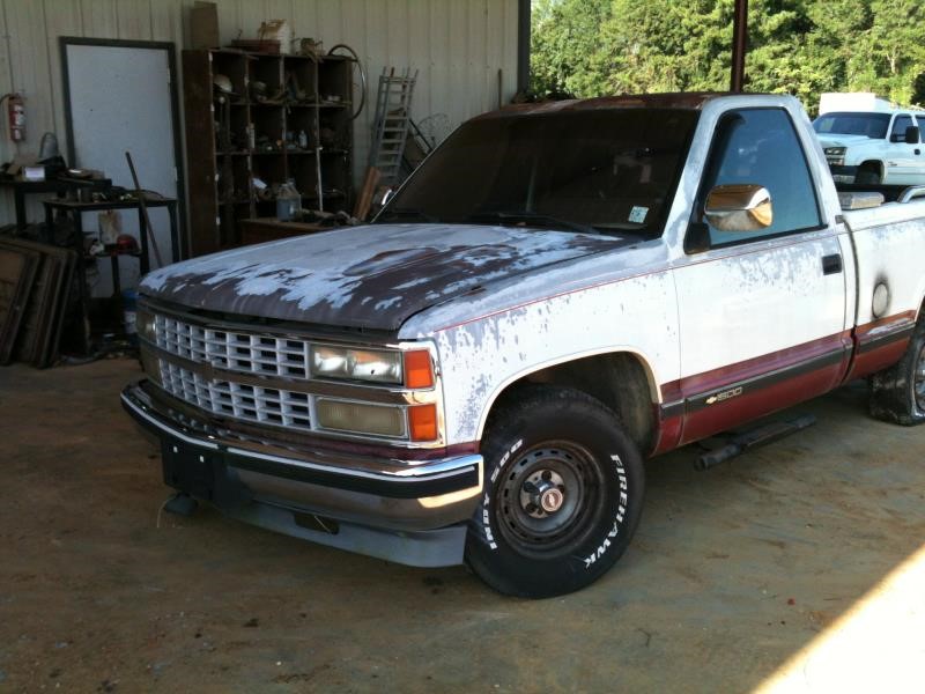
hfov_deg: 52.6
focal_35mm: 35
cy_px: 347
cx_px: 462
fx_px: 935
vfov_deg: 40.7
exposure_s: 1/283
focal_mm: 3.85
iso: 64
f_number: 2.8
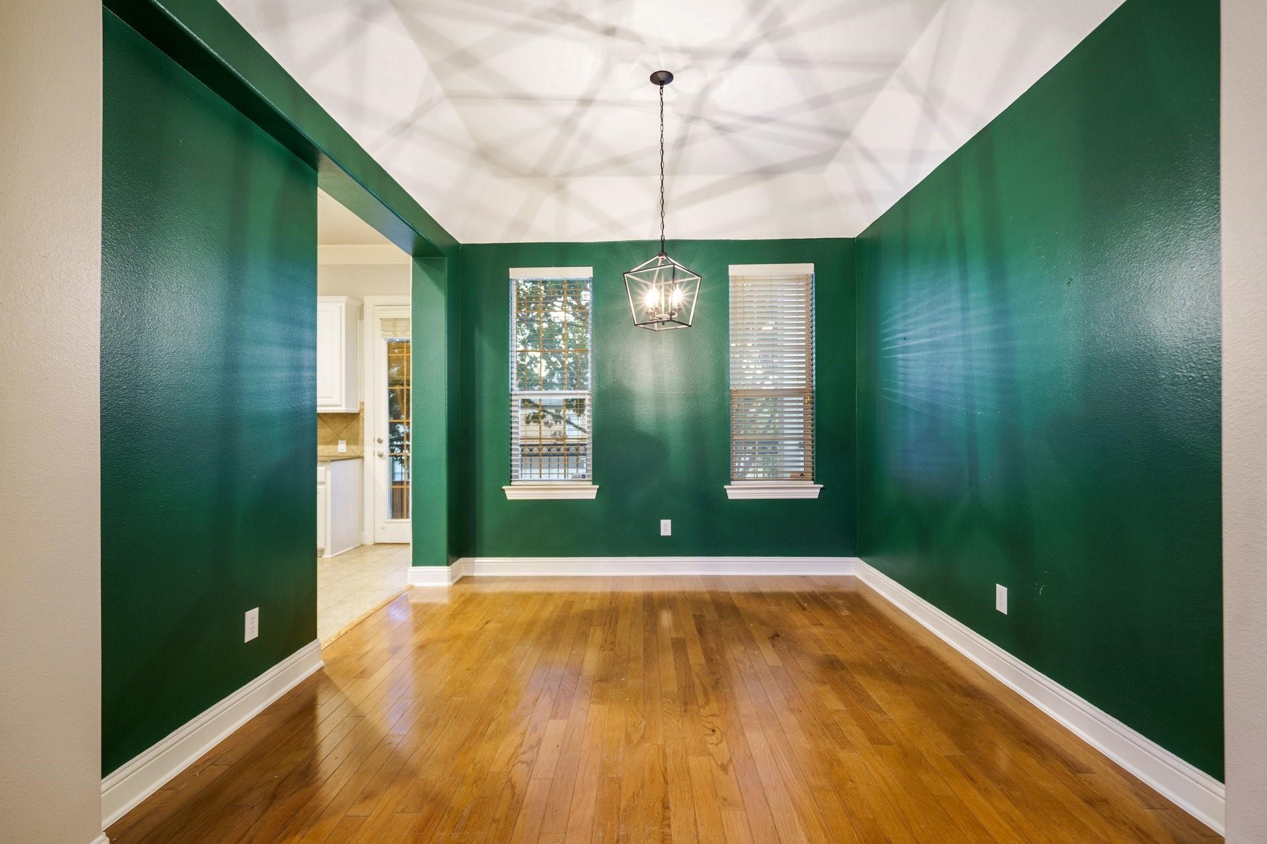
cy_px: 422
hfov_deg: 96.7
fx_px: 563
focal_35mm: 16
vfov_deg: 73.7
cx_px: 634
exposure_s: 1/2.5
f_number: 4
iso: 200
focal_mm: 16
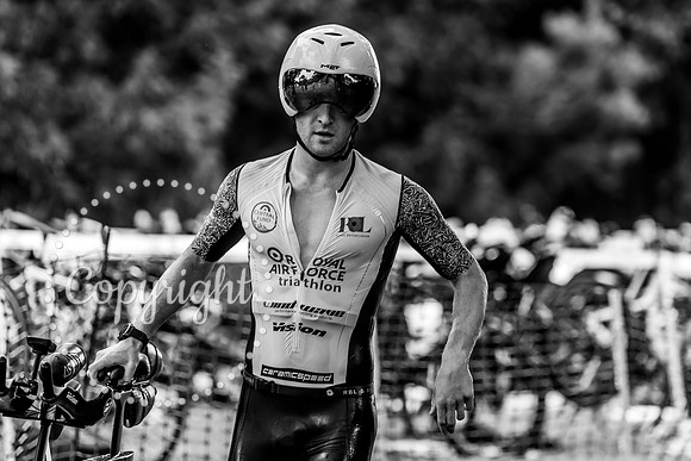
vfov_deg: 6.8
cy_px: 182
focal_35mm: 202
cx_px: 418
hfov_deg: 10.2
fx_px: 3874
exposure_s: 1/400
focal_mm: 167
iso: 320
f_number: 3.2
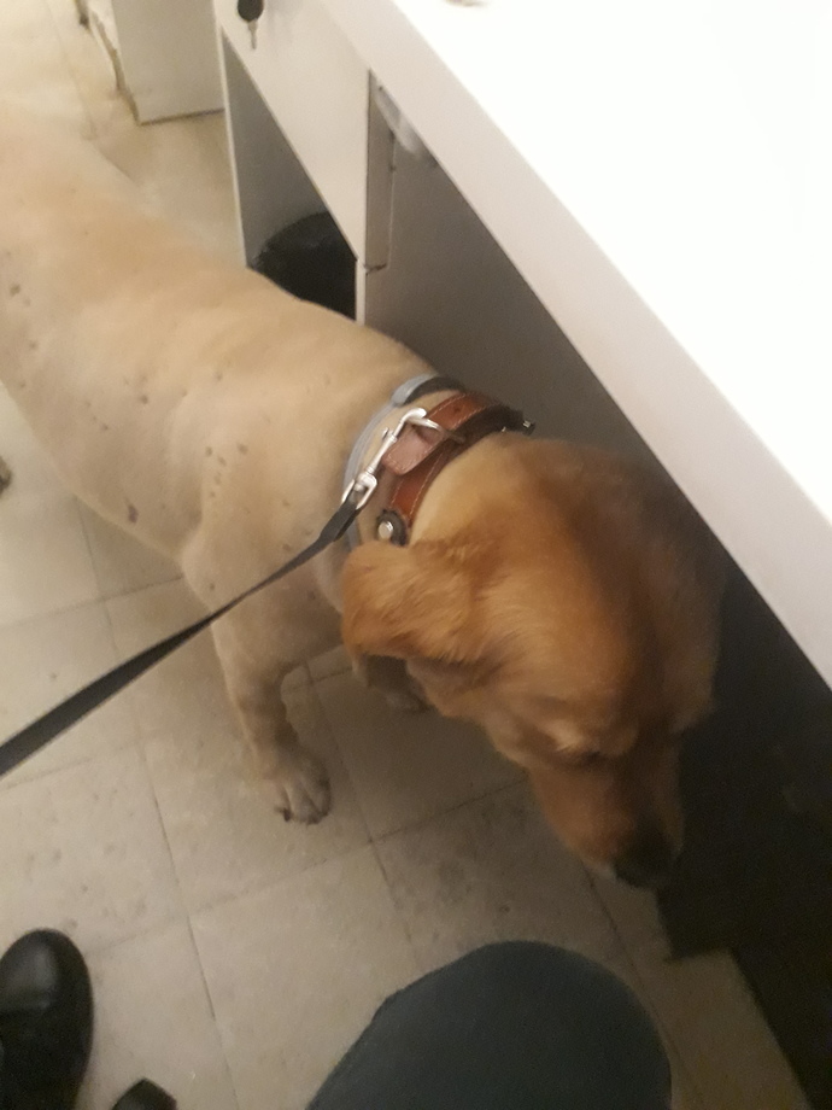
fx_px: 865
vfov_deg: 65.3
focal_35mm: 27
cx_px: 416
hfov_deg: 51.4
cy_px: 555
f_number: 1.9
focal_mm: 3.6
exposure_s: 1/17
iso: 1000
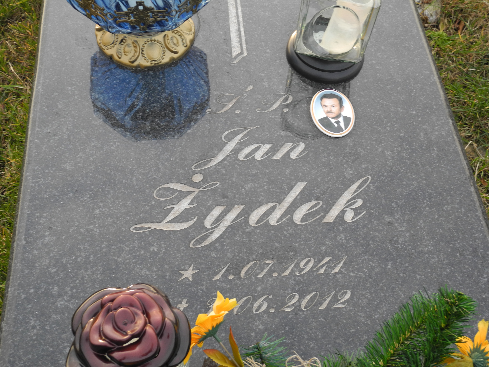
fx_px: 579
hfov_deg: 45.8
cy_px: 184
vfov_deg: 35.1
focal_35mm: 41
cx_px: 244
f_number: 3.2
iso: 100
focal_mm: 8.8
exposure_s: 1/100
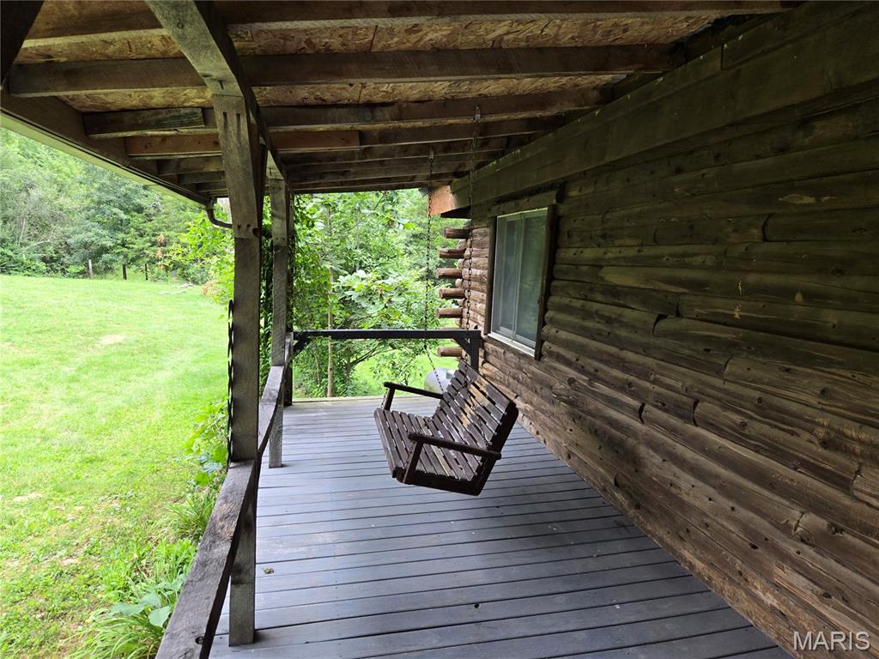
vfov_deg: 58.9
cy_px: 330
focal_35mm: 23
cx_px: 440
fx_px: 584
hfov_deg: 73.9
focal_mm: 5.4
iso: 50
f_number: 1.8
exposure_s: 1/180
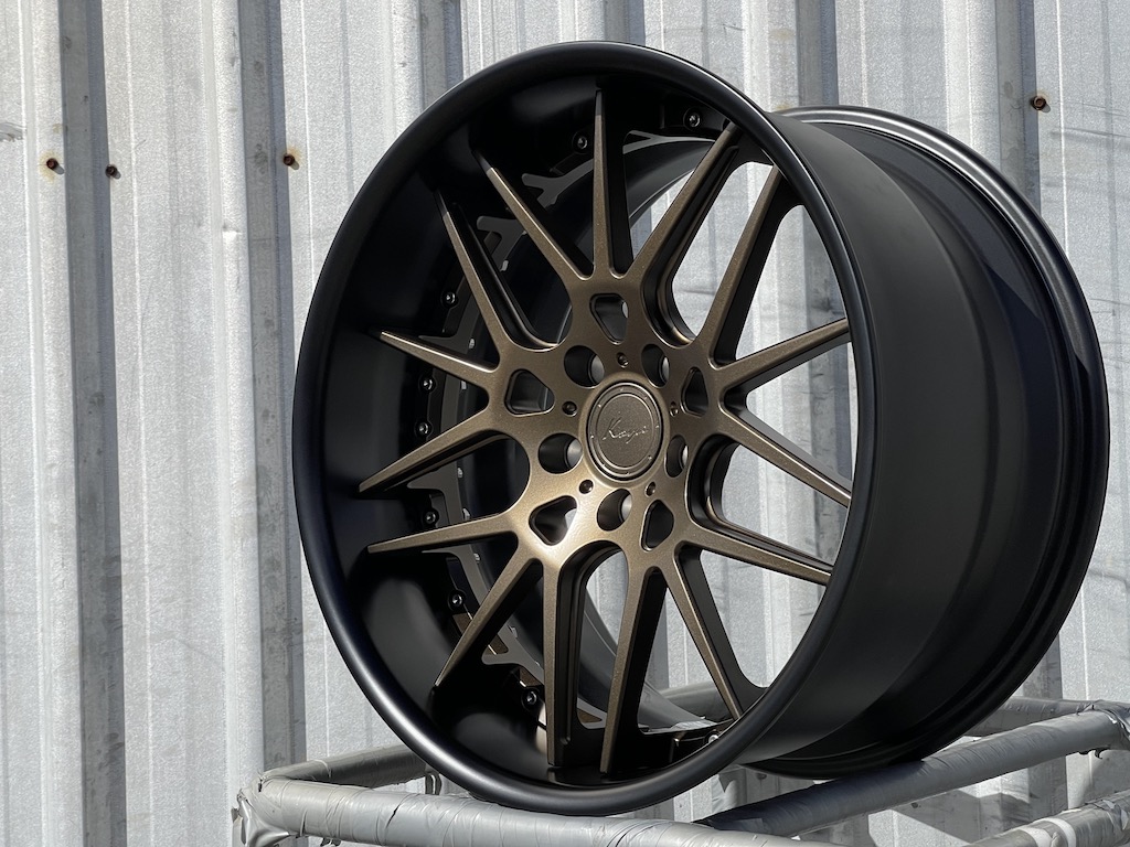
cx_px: 565
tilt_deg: +0.5
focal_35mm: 64
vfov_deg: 22.9
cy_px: 424
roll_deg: +1.9
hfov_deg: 30.3
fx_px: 2089
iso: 20
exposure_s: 1/2273
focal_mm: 7.5
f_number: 2.2
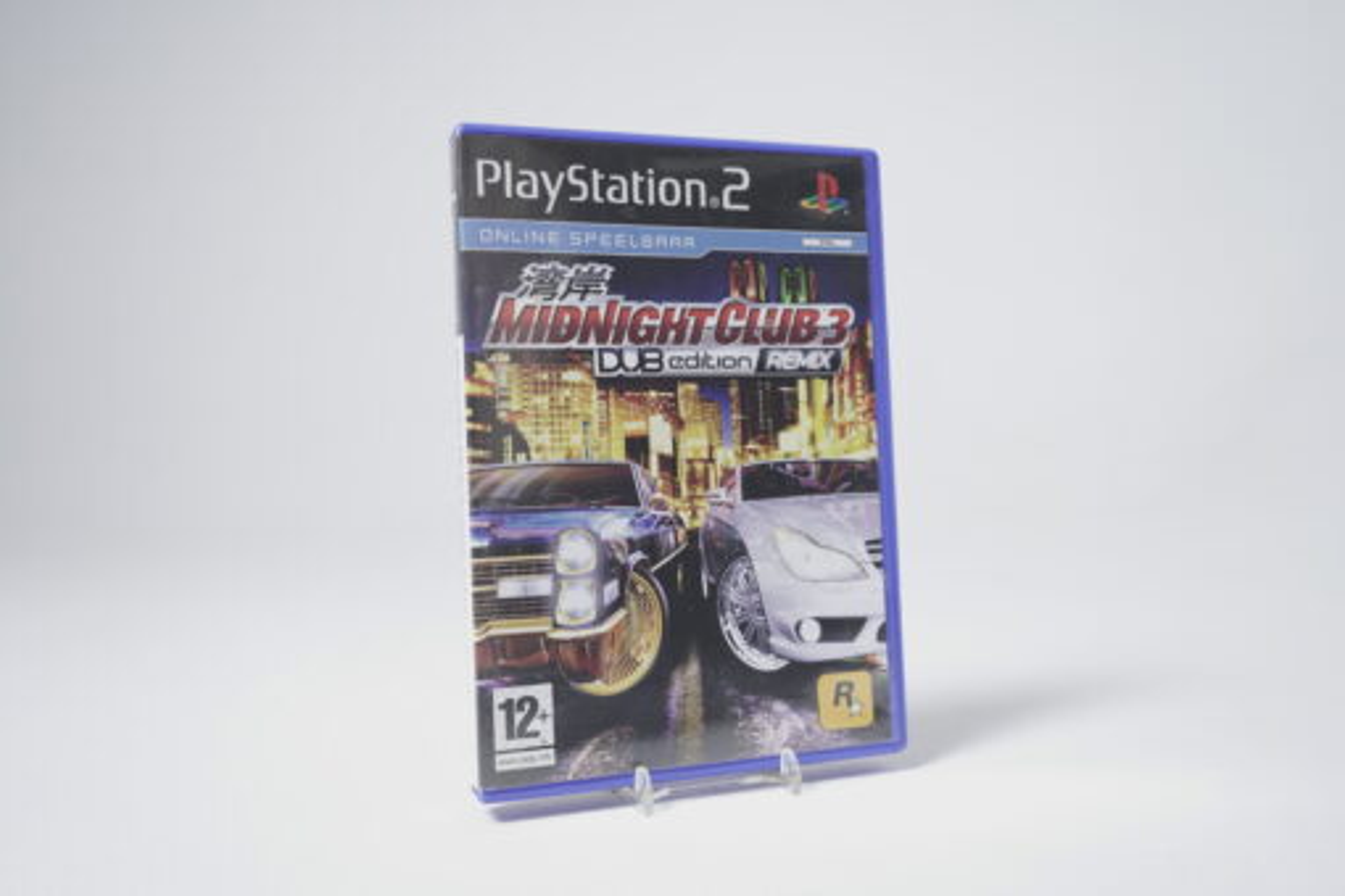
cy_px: 448
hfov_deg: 58.7
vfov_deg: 41.1
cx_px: 672
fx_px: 1195
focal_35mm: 32
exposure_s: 1/5
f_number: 5
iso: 100
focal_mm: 32
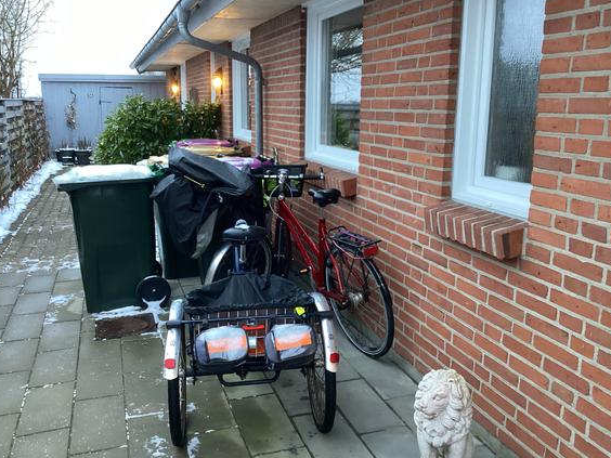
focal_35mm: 33
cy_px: 218
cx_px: 294
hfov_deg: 55.3
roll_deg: -0.3
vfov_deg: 42.9
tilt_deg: -12.6
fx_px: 582
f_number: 2.4
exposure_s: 1/60
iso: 250
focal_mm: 3.3
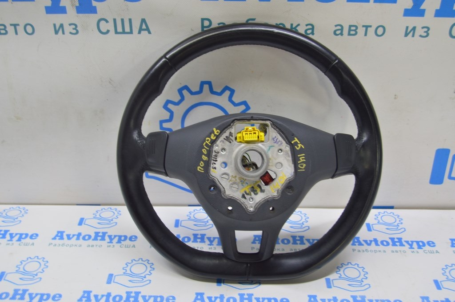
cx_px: 228
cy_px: 151
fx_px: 568
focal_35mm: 45
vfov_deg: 29.8
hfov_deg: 43.6
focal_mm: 30
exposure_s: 1/20
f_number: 5.6
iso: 400
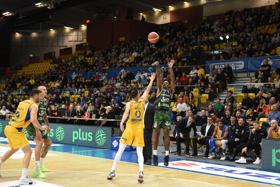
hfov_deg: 37.9
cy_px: 94
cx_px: 140
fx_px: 408
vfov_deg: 25.7
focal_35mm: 52
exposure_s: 1/800
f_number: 2.8
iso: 2000
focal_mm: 35
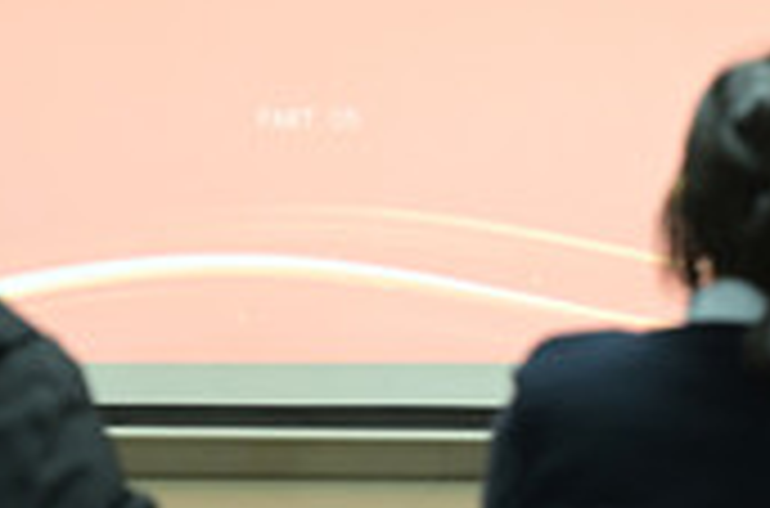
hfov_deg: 10.0
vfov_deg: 6.6
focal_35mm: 205
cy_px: -36
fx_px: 4373
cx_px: 716
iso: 2000
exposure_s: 1/100
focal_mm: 70
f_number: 2.8
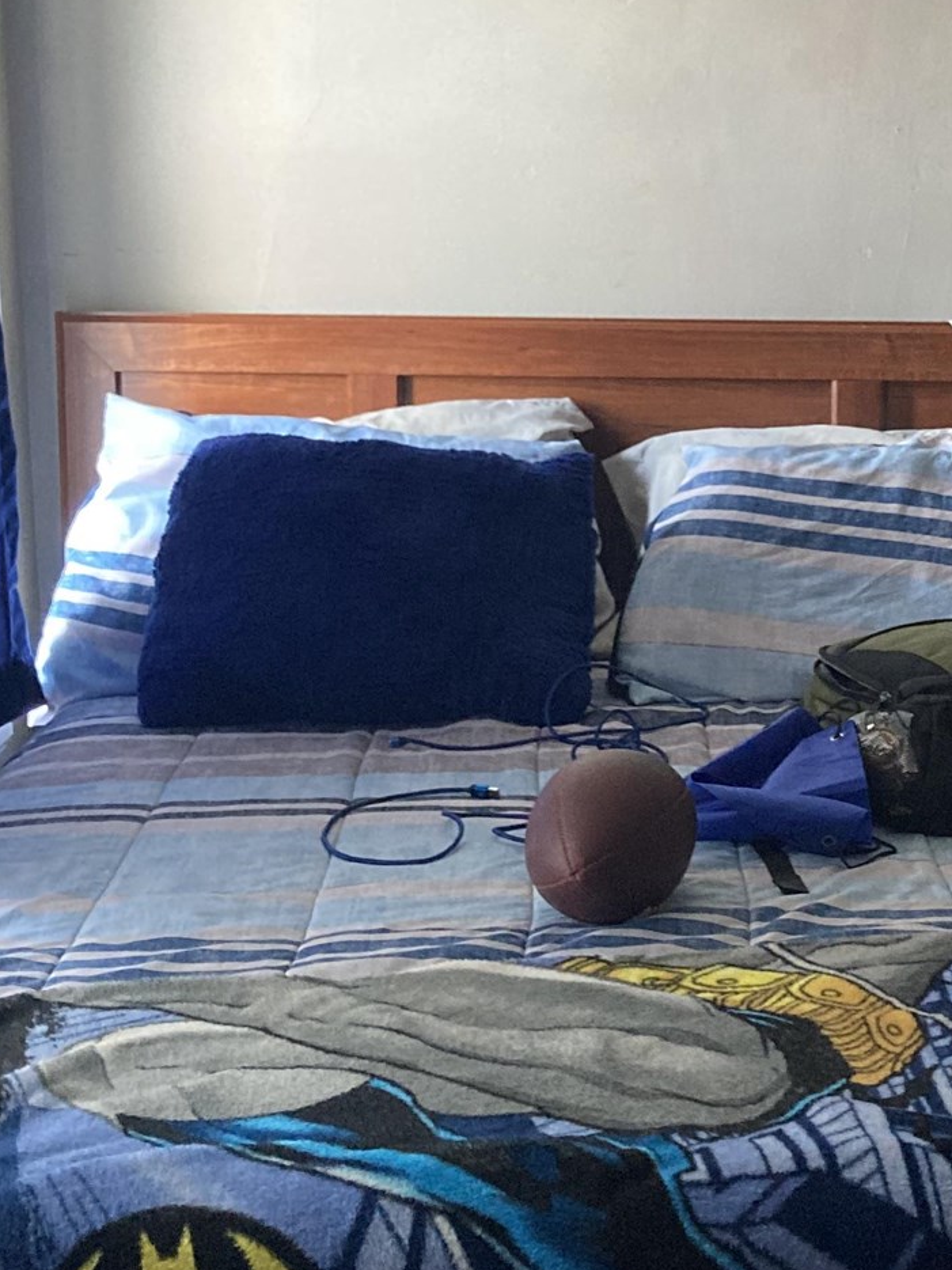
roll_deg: -2.0
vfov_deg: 28.1
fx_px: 2531
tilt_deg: -6.0
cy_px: 505
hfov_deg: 20.8
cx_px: 890
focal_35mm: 69
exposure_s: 1/43
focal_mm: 3.99
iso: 320
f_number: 1.8
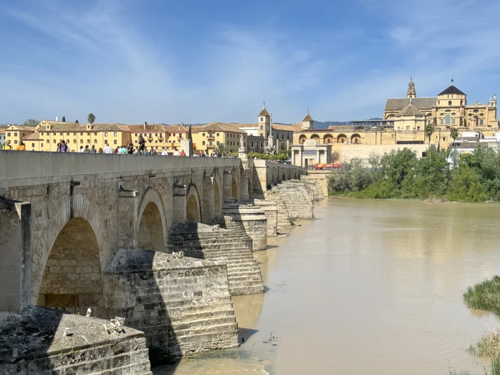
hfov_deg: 38.9
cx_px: 254
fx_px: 708
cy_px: 186
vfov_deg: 29.7
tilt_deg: -1.9
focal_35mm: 49
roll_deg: -0.2
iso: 64
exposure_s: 1/1597
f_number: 1.78
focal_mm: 6.86
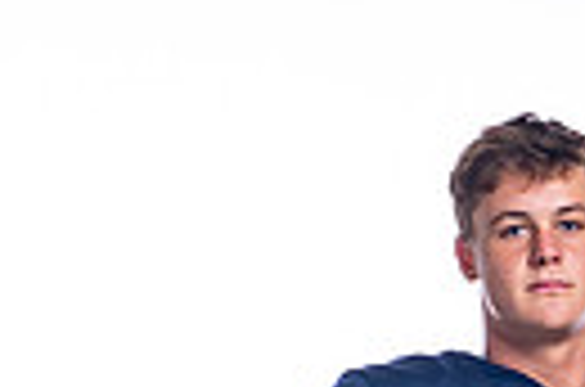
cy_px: 909
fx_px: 5625
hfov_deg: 5.9
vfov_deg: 3.9
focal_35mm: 347
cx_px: 536
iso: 400
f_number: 6.3
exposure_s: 1/250
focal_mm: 100
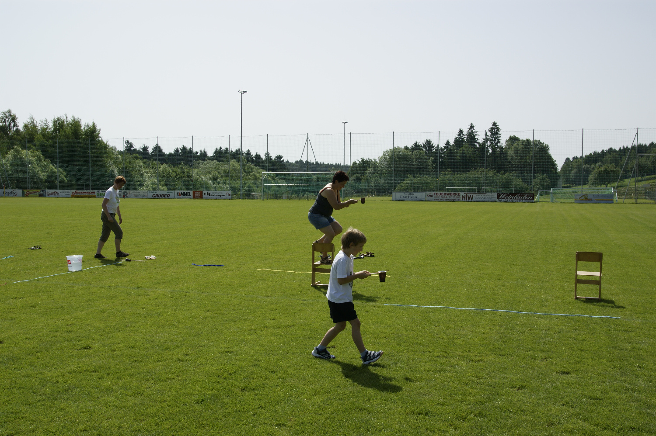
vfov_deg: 34.2
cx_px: 328
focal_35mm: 39
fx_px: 710
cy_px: 218
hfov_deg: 49.6
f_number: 10
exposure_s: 1/250
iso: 100
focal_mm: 26
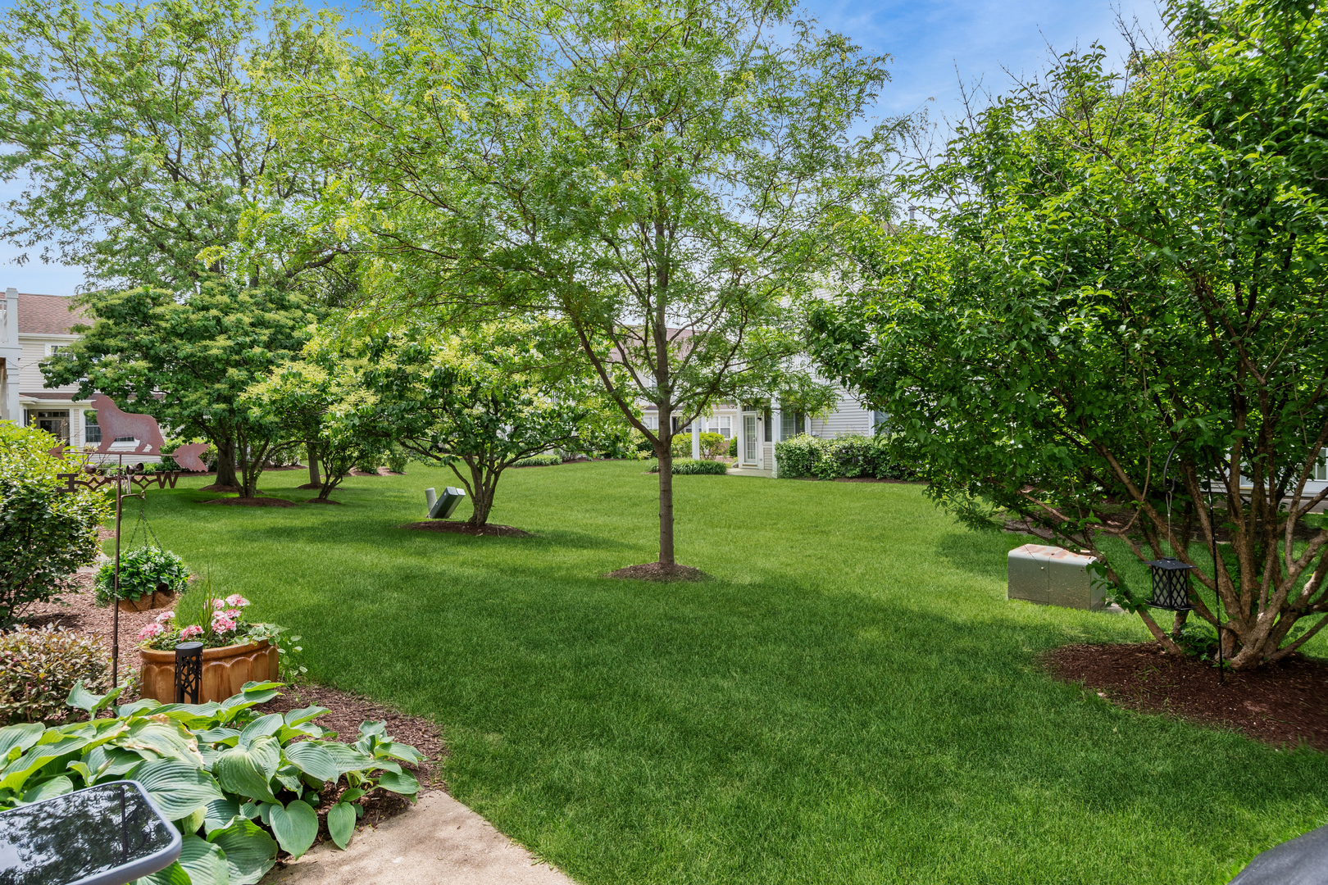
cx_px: 664
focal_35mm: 18
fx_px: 664
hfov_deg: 90.0
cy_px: 442
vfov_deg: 67.4
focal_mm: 12
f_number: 8
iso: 250
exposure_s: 1/250
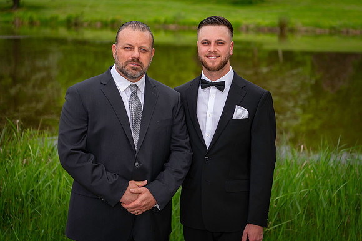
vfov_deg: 16.4
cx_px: 215
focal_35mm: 83
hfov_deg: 24.4
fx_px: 834
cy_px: 98
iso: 400
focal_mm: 70
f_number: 3.2
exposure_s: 1/3200
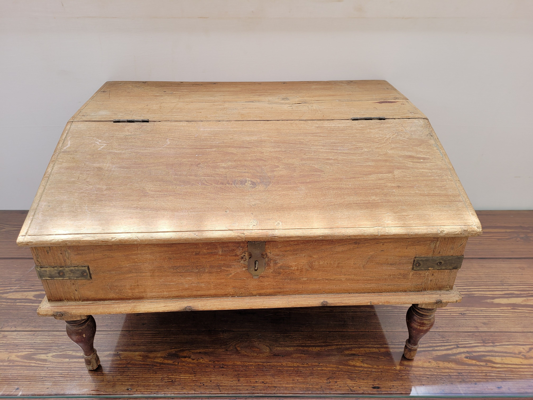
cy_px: 200
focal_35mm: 26
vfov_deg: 53.1
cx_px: 266
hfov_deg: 67.3
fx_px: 400
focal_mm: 5.4
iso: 40
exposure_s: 1/742
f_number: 1.8
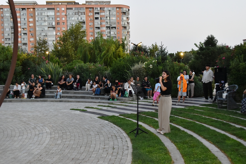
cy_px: 82
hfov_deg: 46.4
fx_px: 287
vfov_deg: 31.9
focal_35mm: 42
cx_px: 123
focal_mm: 28
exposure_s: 1/60
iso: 900
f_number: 4.5
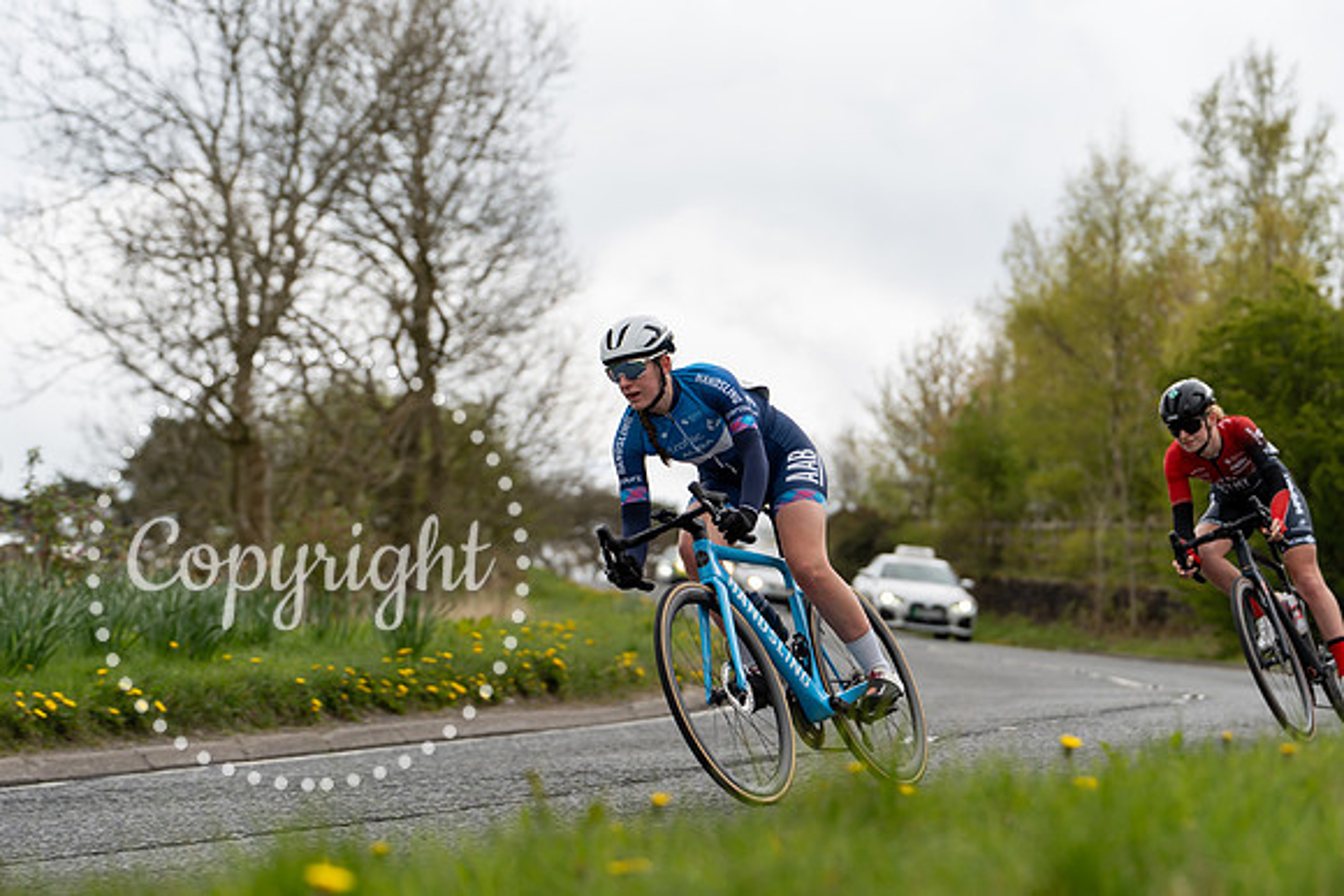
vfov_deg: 13.2
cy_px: 448
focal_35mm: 104
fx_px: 3883
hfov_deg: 19.6
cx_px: 672
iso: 200
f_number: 3.5
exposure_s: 1/640
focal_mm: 104
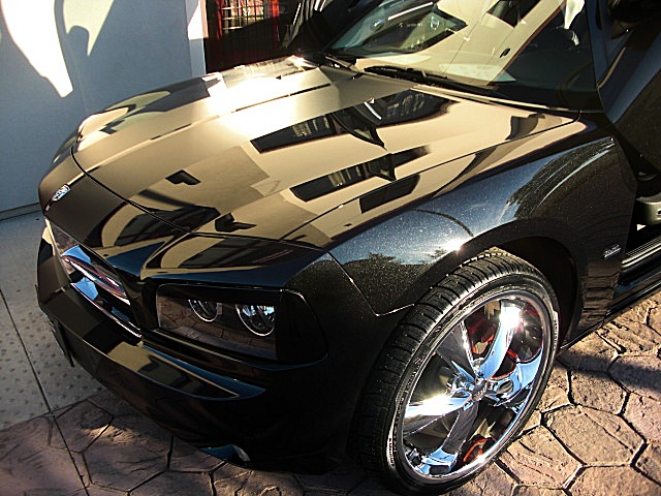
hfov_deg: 51.4
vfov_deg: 39.7
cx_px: 330
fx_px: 687
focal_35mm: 36
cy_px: 248
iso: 50
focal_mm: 6.3
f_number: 2.8
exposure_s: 1/200
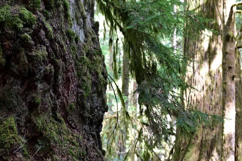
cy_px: 24
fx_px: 780
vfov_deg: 11.8
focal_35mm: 116
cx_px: 121
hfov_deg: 17.6
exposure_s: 1/125
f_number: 6
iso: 4500
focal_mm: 77
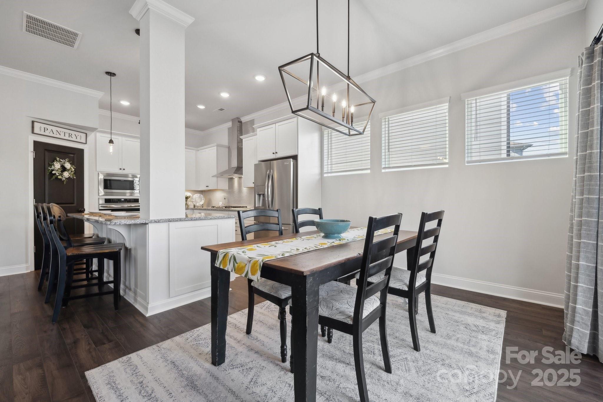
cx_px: 302
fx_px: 234
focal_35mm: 14
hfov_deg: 104.3
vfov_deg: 81.2
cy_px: 201
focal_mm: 14
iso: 160
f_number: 7.1
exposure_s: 1/20
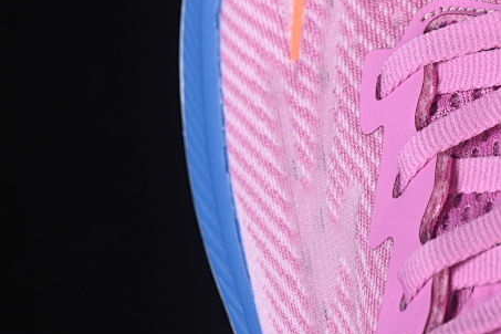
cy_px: -59
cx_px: 472
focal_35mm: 179
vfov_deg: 7.6
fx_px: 2491
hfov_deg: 11.4
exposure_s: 1/80
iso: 160
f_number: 7.1
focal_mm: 50
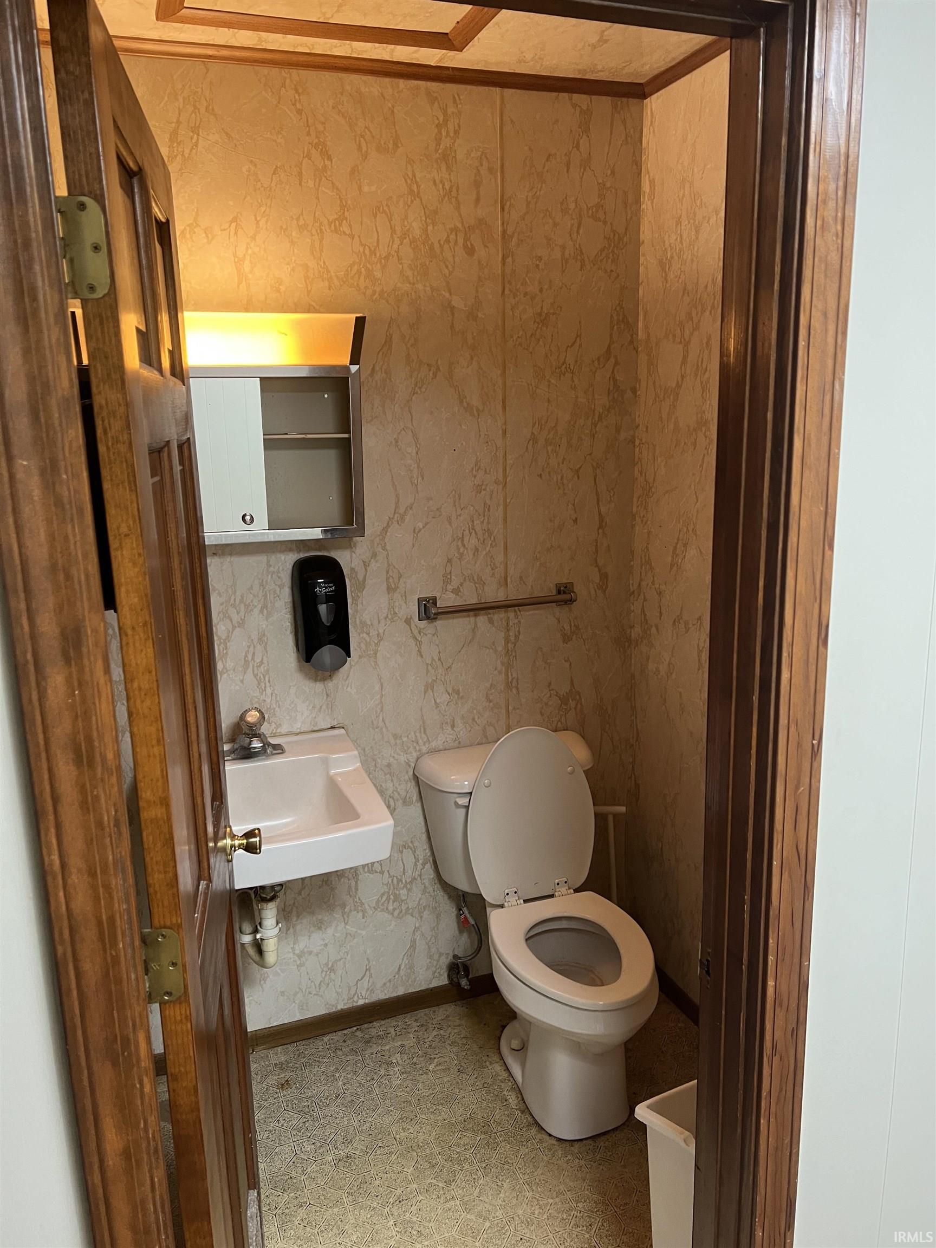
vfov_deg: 67.3
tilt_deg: -13.6
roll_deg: +1.8
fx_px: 937
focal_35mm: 26
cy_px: 624
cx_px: 468
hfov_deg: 53.1
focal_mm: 5.7
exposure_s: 1/60
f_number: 1.5
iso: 200
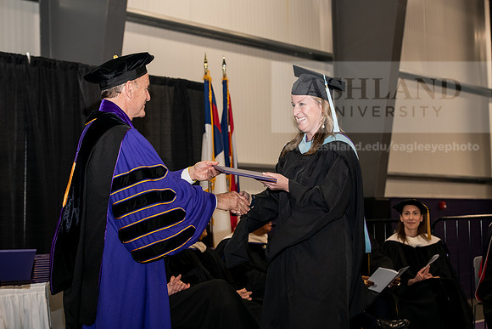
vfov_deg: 16.1
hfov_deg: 23.9
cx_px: 246
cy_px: 164
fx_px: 1162
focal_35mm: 85
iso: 1600
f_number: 5.6
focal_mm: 85
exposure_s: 1/200
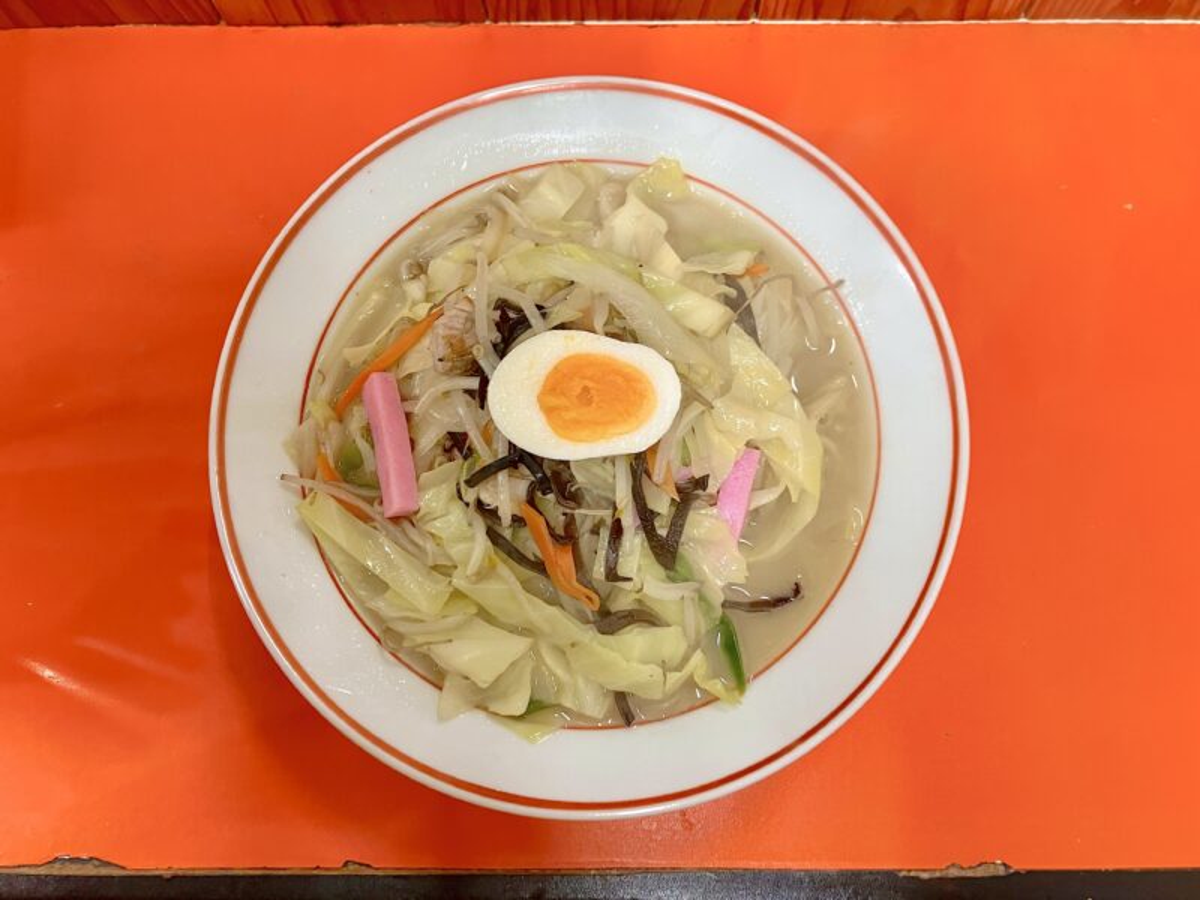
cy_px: 450
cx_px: 600
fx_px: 971
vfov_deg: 49.7
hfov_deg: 63.4
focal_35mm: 28
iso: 80
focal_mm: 3.99
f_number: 1.8
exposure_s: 1/94
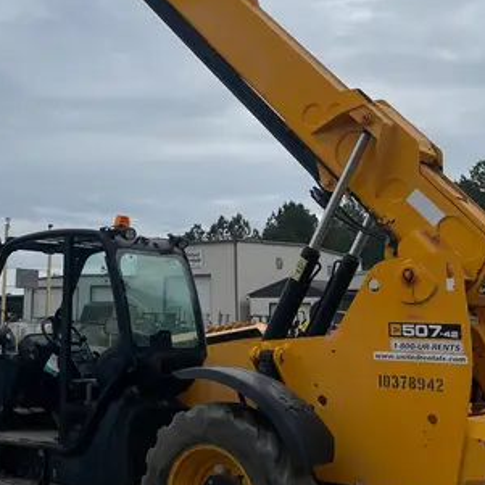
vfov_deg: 30.2
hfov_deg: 29.8
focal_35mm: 56
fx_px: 888
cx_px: 97
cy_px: 138
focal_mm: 4.2
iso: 32
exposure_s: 1/5291
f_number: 1.6
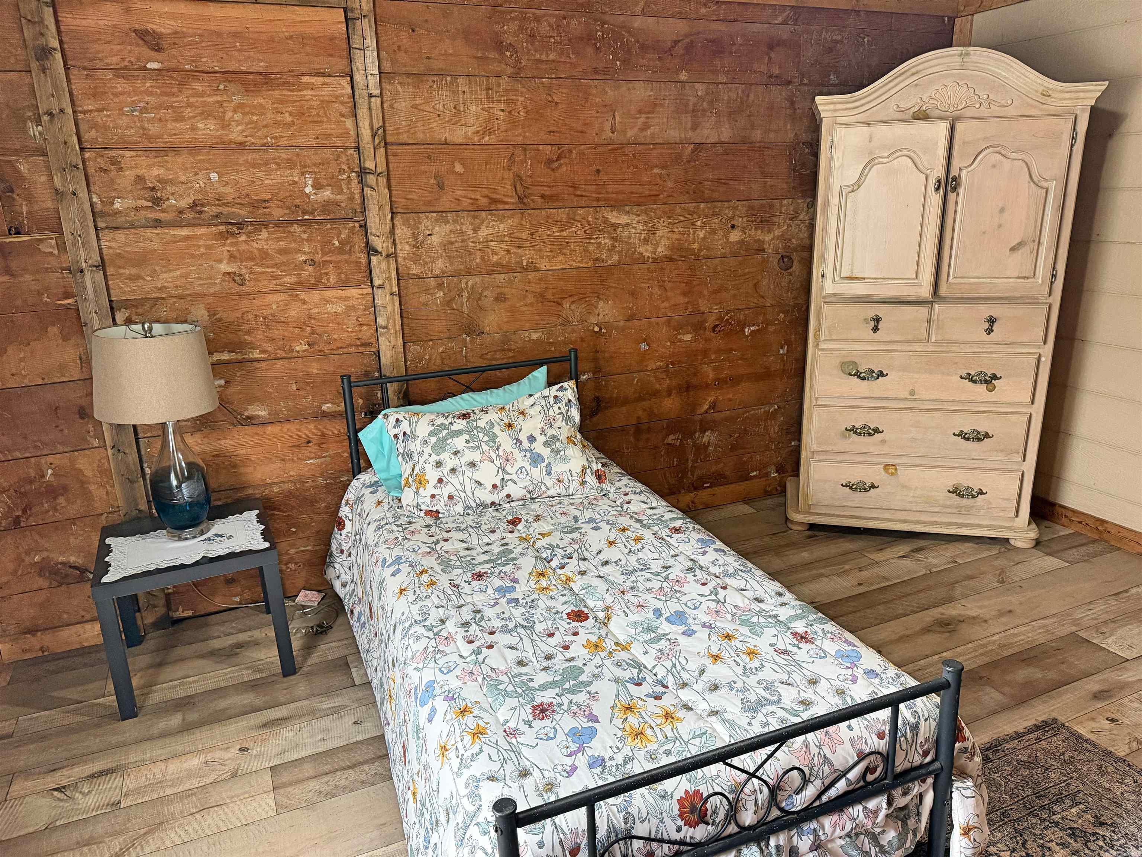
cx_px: 571
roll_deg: +2.3
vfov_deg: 56.8
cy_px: 428
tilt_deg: -14.6
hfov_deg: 71.6
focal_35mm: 24
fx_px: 792
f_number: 1.78
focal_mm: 6.76
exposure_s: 1/60
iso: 400
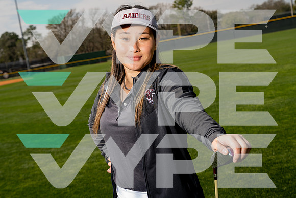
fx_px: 535
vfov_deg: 20.9
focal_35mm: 65
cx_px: 148
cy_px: 99
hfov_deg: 31.0
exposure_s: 1/250
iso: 100
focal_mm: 65
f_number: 8
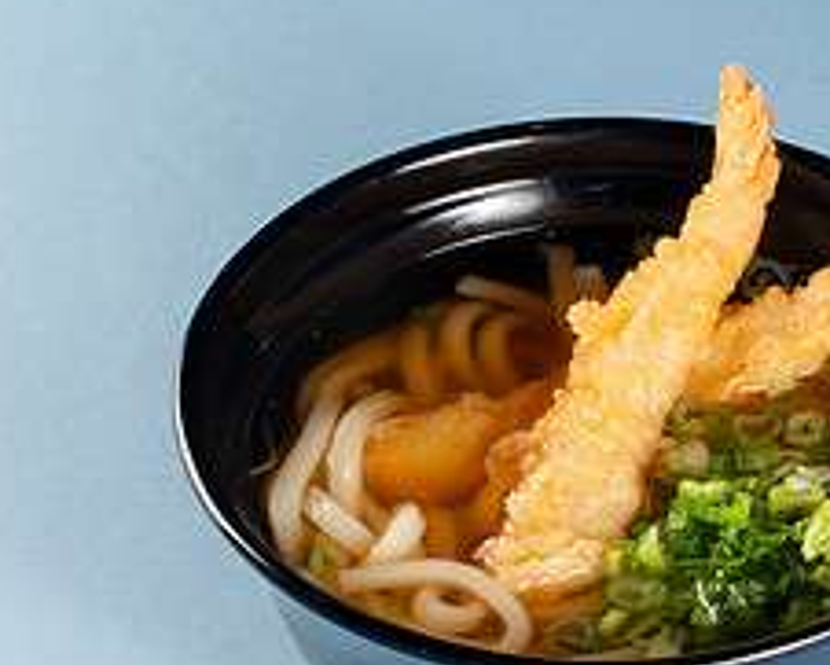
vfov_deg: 11.9
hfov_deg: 14.7
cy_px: 472
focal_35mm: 130
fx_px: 3195
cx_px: 610
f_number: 13
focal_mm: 50
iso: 250
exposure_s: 1/100
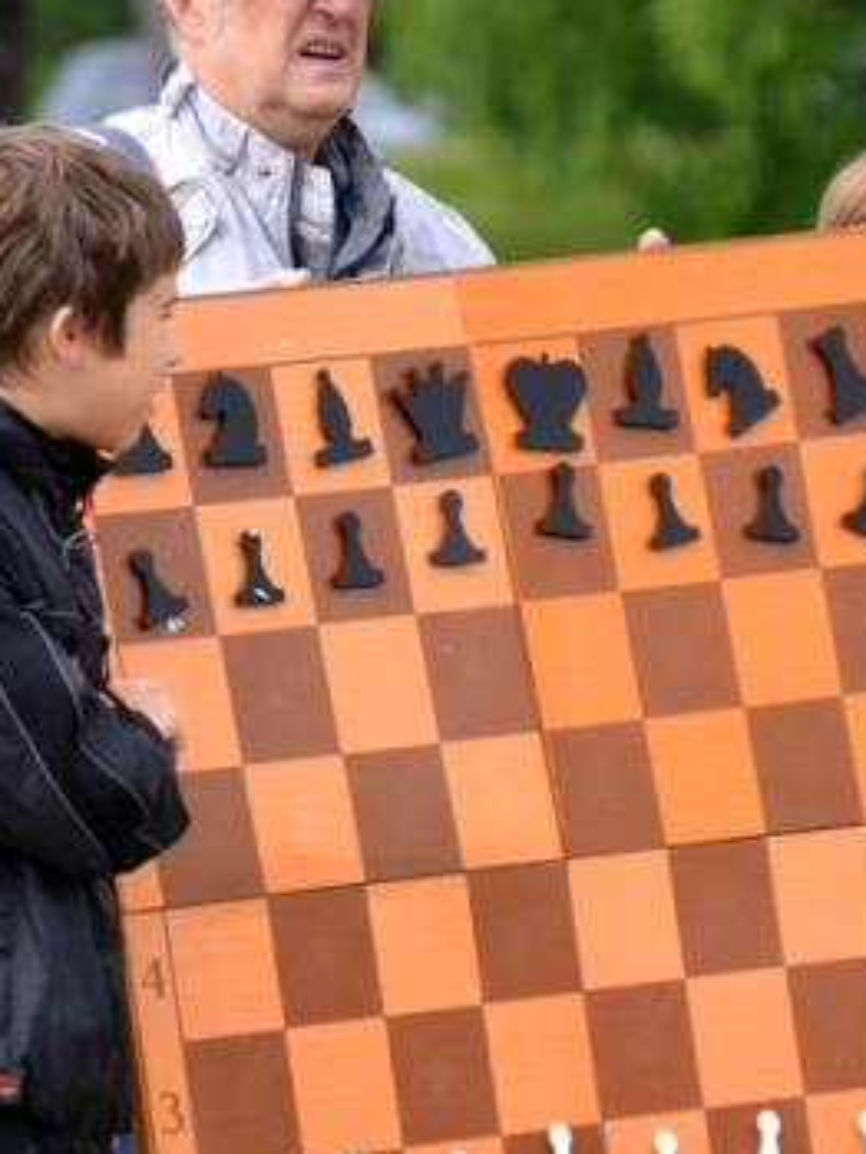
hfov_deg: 2.2
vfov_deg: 3.0
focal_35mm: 662
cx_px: 413
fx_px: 22068
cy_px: 618
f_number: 5.6
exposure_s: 1/640
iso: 400
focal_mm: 200
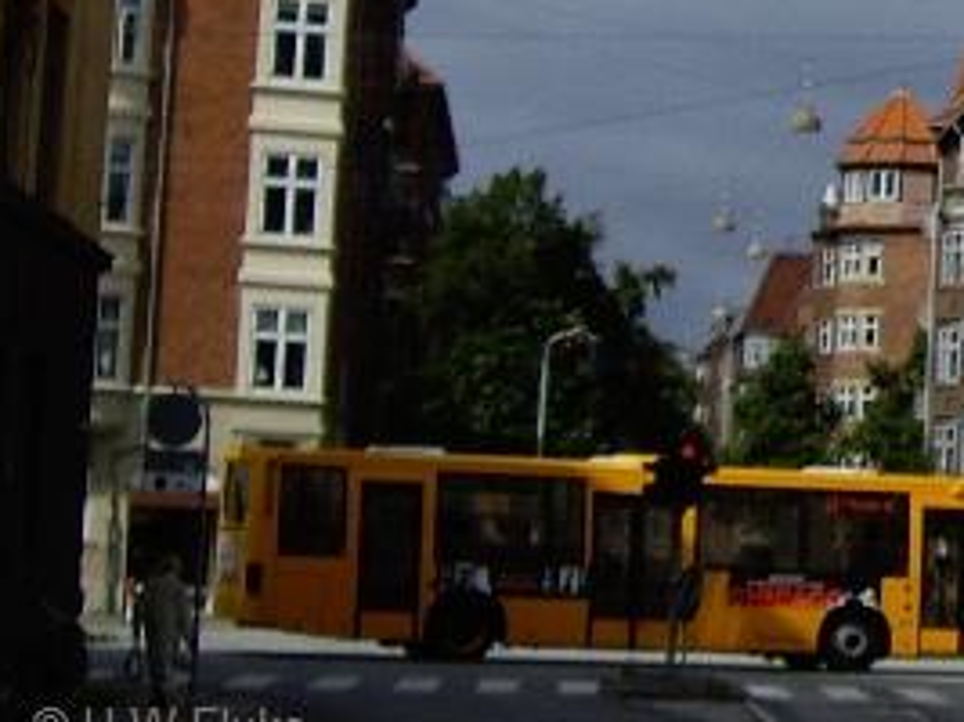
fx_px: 2533
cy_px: -87
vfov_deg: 15.7
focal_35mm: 91
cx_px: 1116
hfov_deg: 20.3
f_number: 4.3
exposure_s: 1/800
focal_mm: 6.2
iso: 50
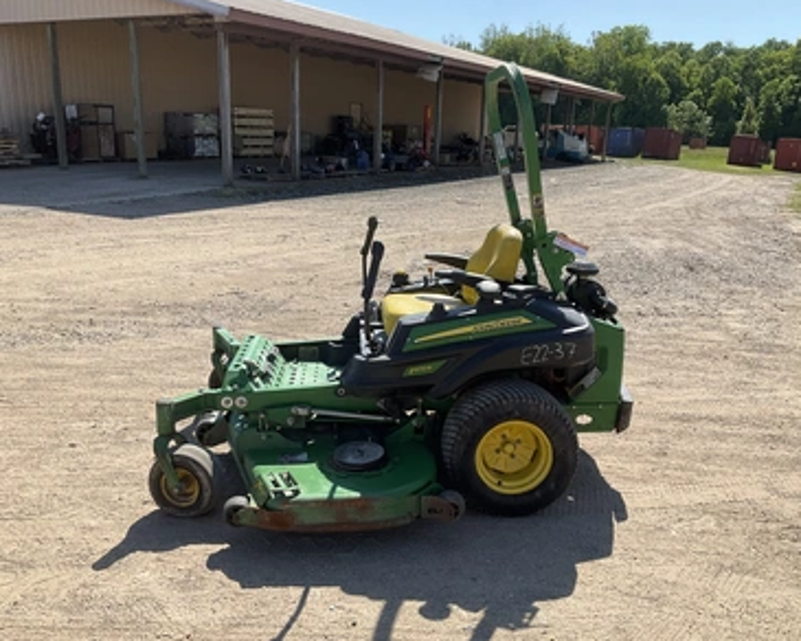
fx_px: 735
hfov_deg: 57.1
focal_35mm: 31
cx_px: 424
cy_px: 327
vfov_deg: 47.1
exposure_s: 1/1534
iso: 25
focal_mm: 3
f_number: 1.8
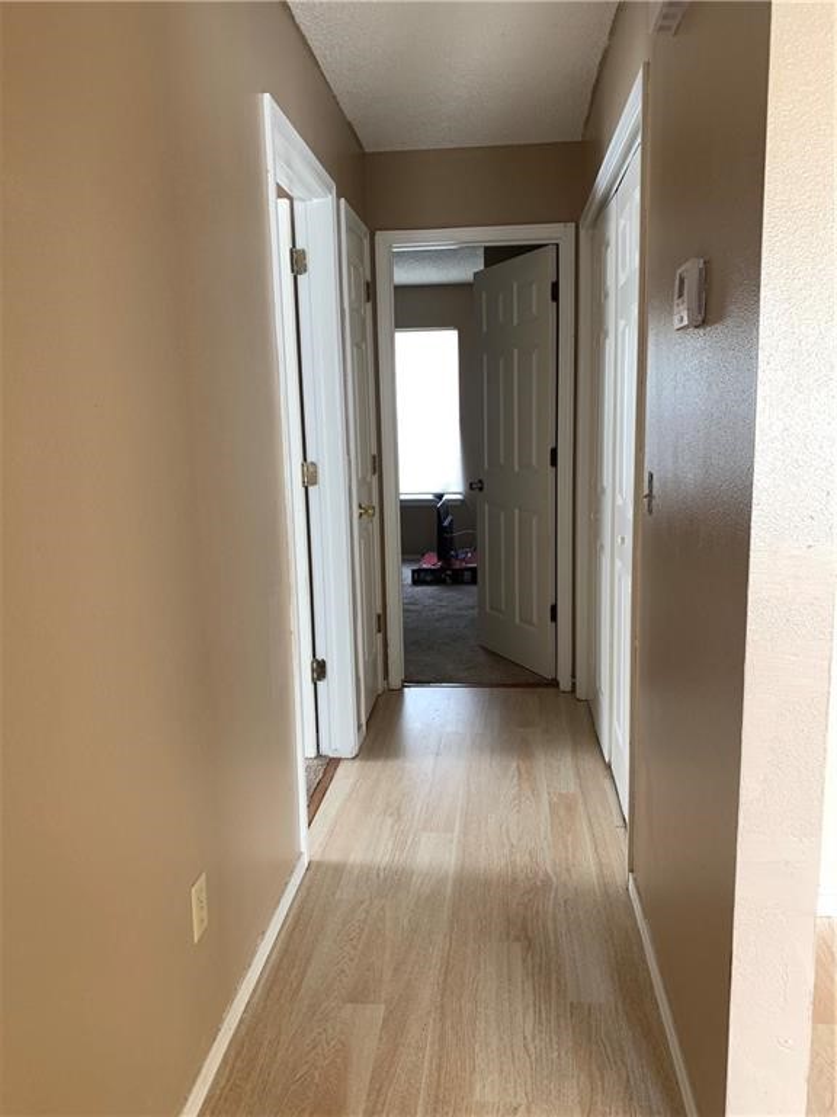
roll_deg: +1.0
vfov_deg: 67.3
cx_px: 418
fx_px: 838
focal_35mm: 26
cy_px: 558
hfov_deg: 53.1
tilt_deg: -7.9
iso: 125
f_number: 1.8
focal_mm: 4.25
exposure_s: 1/60
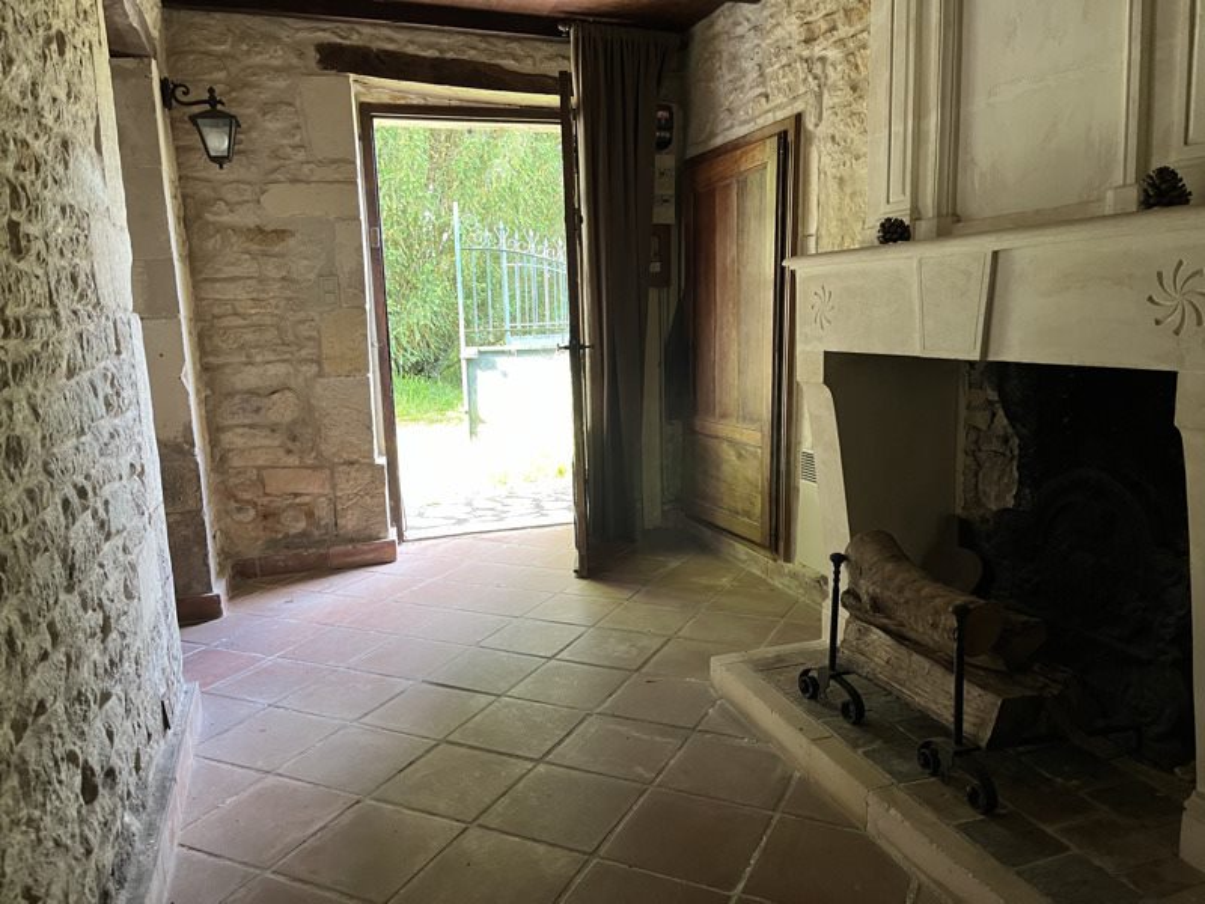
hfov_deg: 67.3
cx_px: 602
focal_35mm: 26
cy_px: 452
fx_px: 905
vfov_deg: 53.1
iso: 200
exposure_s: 1/60
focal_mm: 5.1
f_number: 1.6
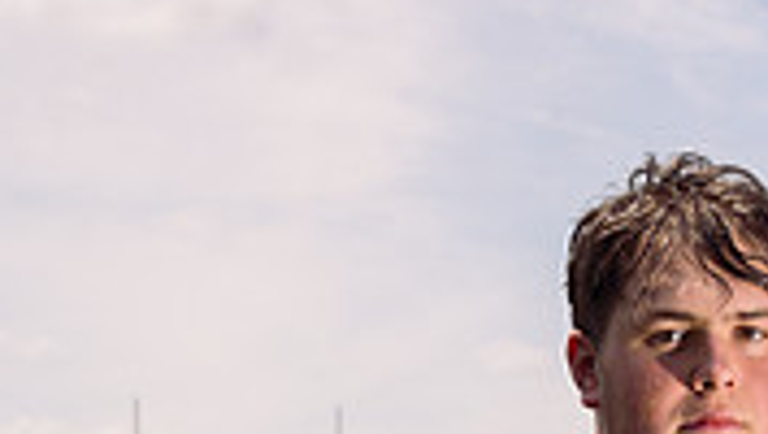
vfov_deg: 9.0
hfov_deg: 17.0
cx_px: 629
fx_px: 2548
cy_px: 959
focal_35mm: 125
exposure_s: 1/250
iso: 50
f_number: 7.1
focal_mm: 47
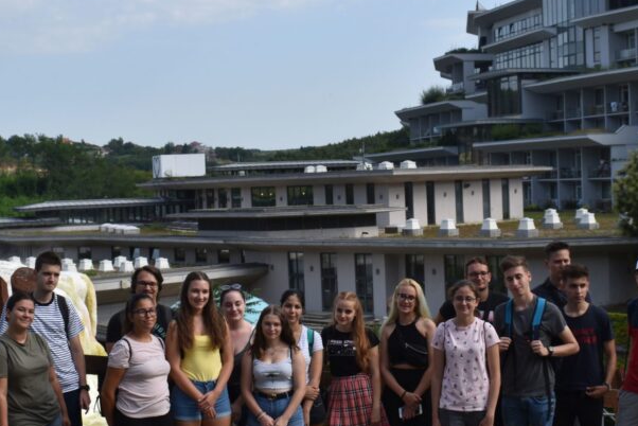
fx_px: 1221
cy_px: 243
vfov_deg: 19.8
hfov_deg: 29.3
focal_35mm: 69
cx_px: 356
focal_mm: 27
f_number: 9
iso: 100
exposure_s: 1/200
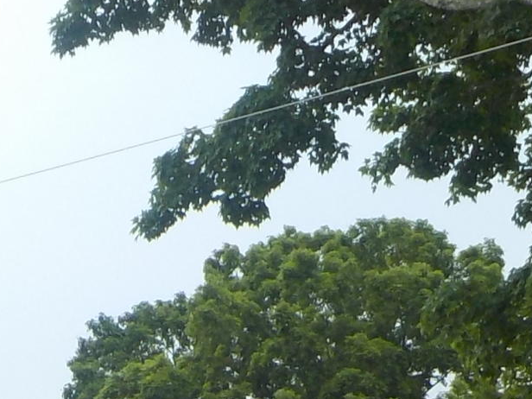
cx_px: 66
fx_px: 2244
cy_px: 885
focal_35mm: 146
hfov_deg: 13.4
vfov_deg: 9.3
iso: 125
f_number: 3.3
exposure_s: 1/640
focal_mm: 4.1
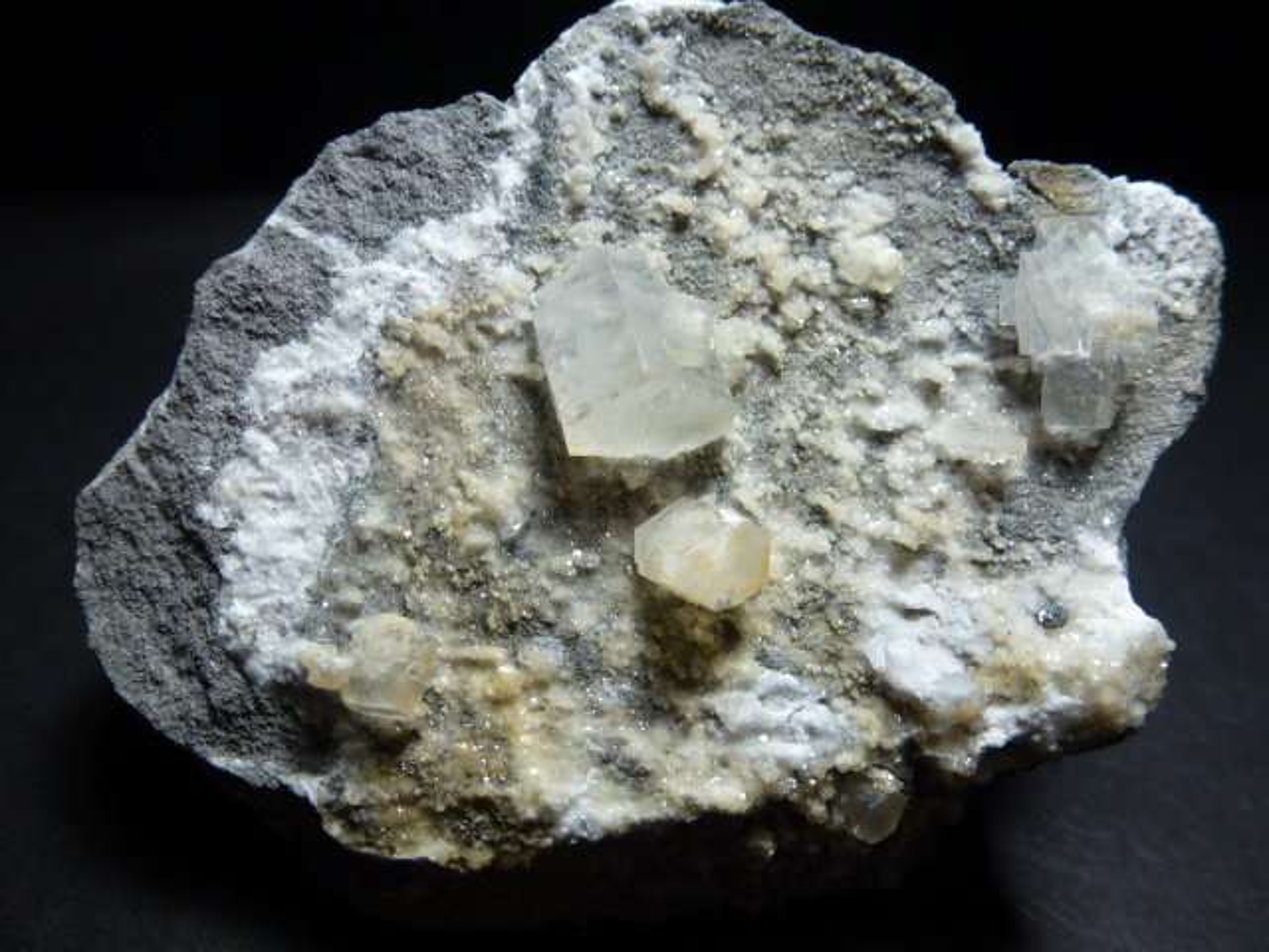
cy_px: 476
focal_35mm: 24
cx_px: 634
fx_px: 880
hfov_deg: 71.6
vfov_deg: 56.8
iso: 125
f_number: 3.3
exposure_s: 1/60
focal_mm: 4.3
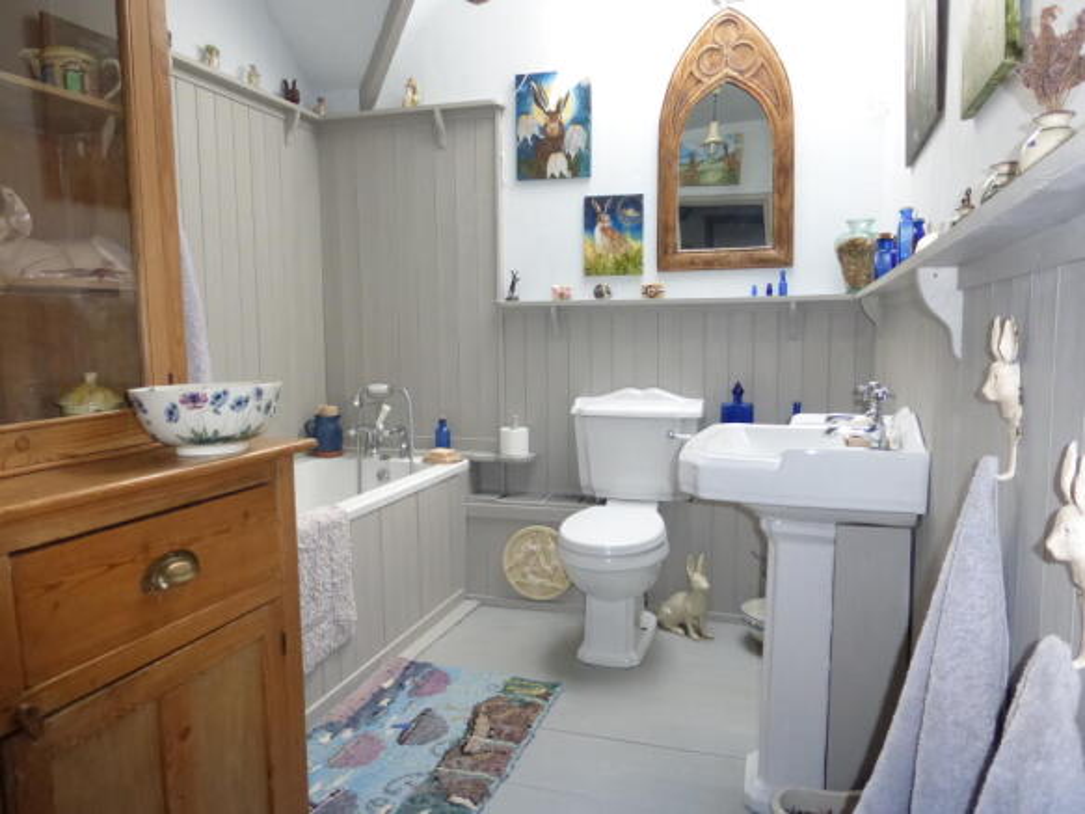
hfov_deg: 71.6
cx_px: 542
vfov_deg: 56.8
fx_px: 752
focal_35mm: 24
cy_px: 407
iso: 400
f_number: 3.3
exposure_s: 1/60
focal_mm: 4.3
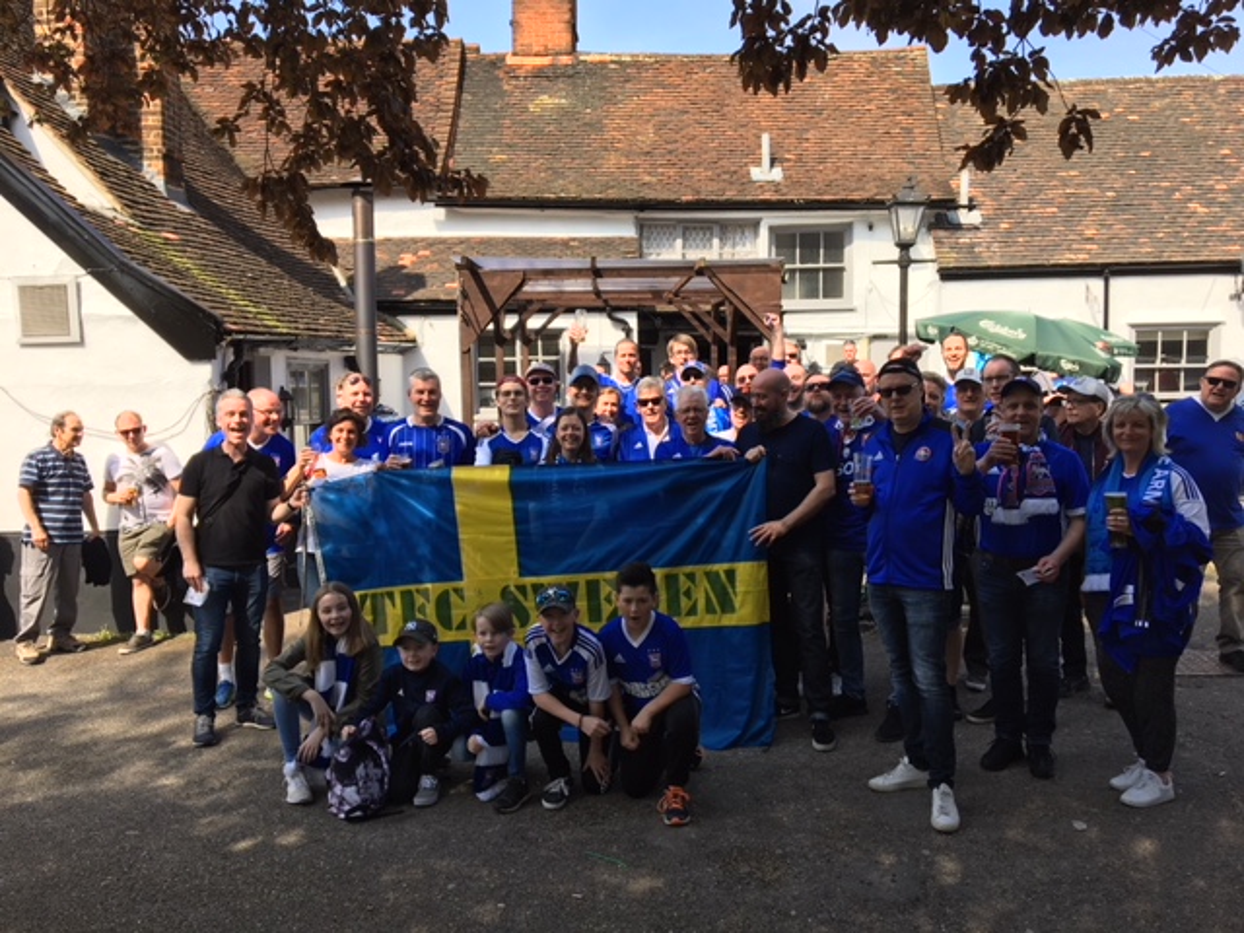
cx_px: 622
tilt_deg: -3.1
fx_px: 1042
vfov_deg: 48.2
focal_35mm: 29
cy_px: 466
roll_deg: +1.6
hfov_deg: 61.7
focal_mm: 4.15
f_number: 2.2
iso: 25
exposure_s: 1/657
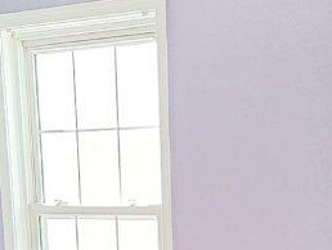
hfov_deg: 19.0
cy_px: 482
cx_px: 199
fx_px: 989
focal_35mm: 103
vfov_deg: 12.8
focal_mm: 2.2
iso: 100
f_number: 1.9
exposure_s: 1/120
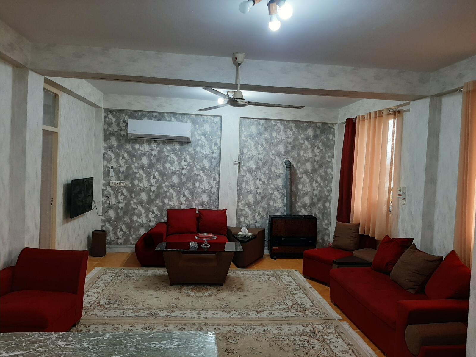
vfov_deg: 53.1
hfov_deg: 67.3
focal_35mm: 26
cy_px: 178
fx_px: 358
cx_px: 238
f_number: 1.7
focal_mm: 3.93
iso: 50
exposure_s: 1/50
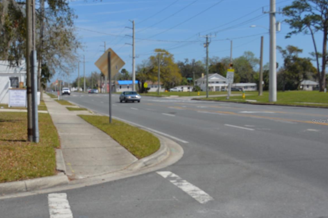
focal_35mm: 58
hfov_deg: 34.2
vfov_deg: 23.4
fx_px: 528
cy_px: 121
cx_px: 111
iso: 100
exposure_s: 1/320
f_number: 9
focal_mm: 28
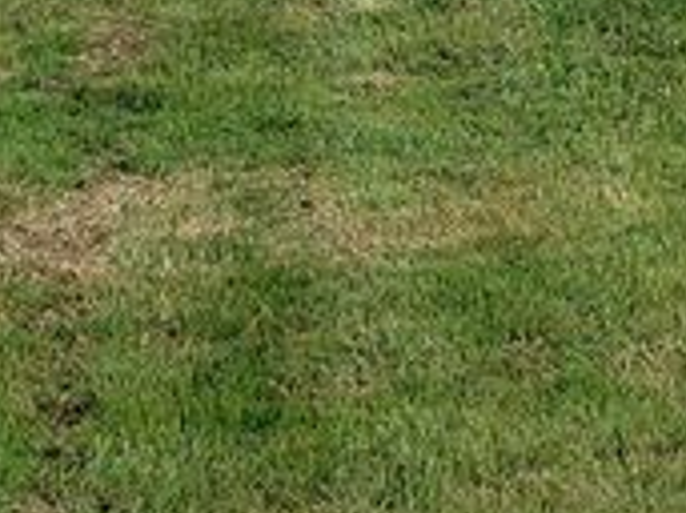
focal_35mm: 146
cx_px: 325
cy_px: -665
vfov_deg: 9.2
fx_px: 2891
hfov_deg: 13.5
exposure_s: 1/2326
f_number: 1.8
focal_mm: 4.69
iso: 50
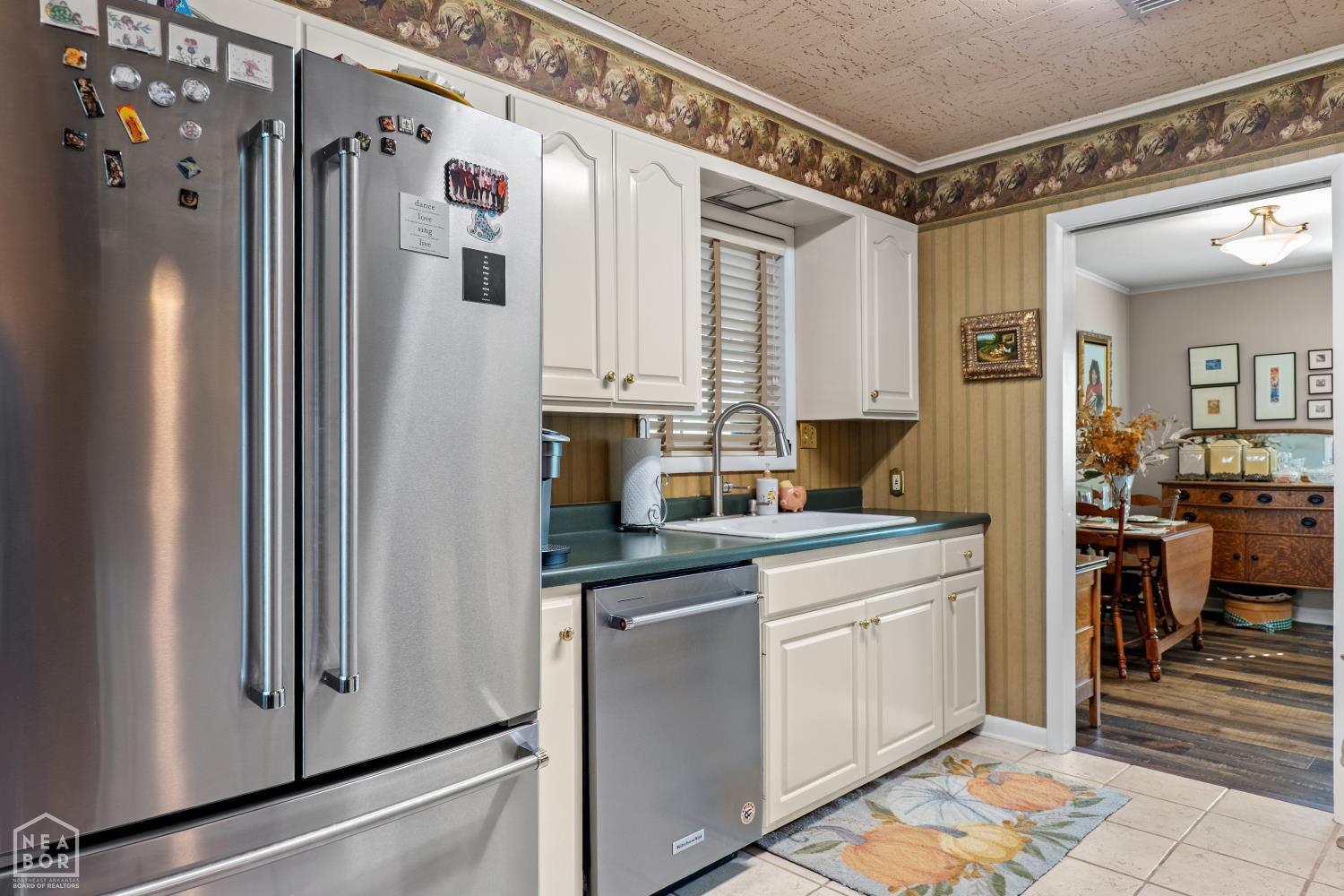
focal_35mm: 21
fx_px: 784
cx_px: 672
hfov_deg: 81.2
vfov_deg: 59.5
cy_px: 448
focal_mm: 21
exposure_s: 1/8
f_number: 5.6
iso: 1250
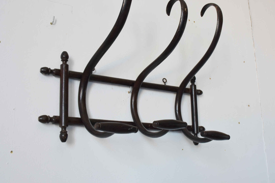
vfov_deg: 32.1
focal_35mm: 42
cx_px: 152
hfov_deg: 46.7
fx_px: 318
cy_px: 73
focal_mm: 23
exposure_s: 1/125
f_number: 5.6
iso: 800
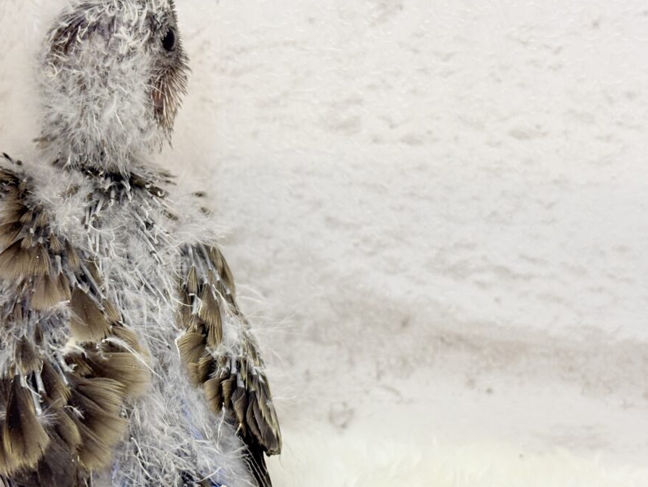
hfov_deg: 27.6
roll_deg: -3.0
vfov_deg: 21.0
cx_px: 232
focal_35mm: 70
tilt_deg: -12.5
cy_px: 239
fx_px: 1311
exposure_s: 1/50
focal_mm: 5.96
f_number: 1.6
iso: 80
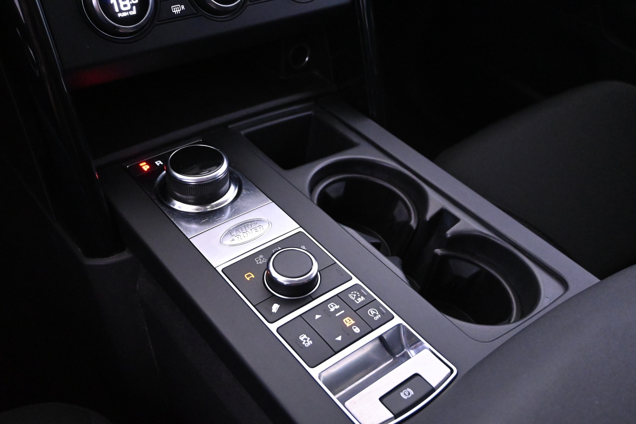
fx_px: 636
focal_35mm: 36
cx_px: 318
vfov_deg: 36.9
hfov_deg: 53.1
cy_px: 212
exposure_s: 1/40
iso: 6400
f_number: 4.2
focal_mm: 24
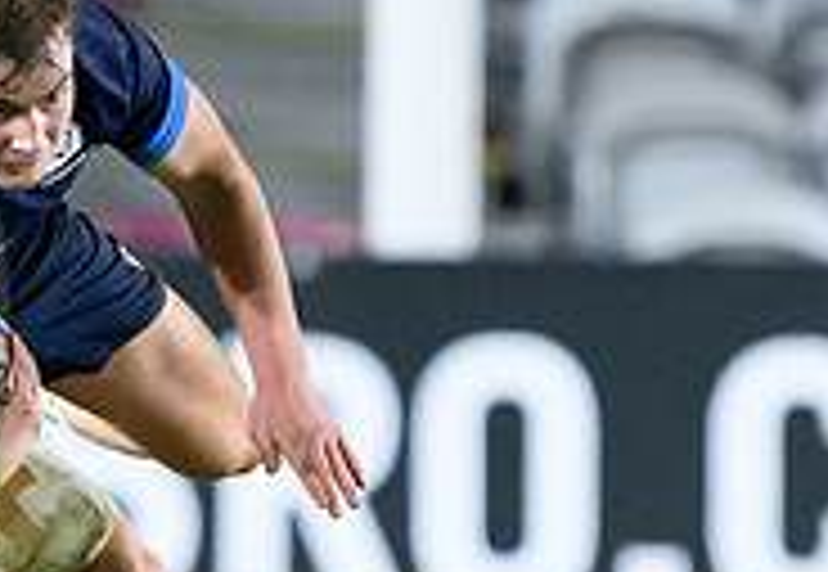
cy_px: 1077
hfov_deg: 0.7
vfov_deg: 0.5
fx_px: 64266
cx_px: 130
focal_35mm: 2764
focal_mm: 400
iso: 8000
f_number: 3.5
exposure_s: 1/1000
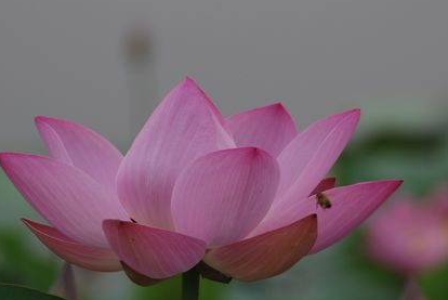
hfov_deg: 3.6
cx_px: 239
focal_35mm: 580
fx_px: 7225
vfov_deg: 2.4
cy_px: 180
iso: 100
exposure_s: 1/200
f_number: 5.6
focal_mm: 200
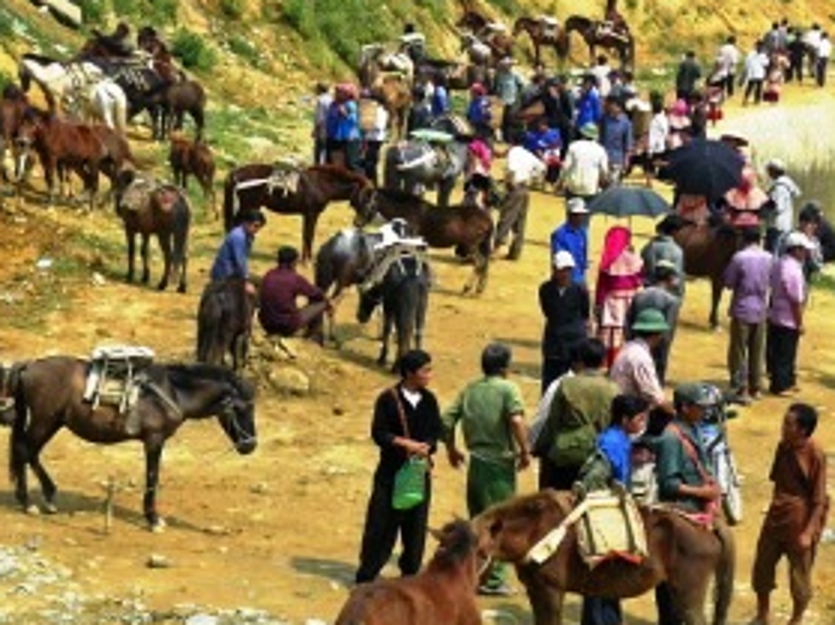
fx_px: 2942
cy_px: 317
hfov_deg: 16.2
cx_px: 392
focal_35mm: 122
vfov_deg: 12.1
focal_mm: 12.6
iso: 100
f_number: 4
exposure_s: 1/800
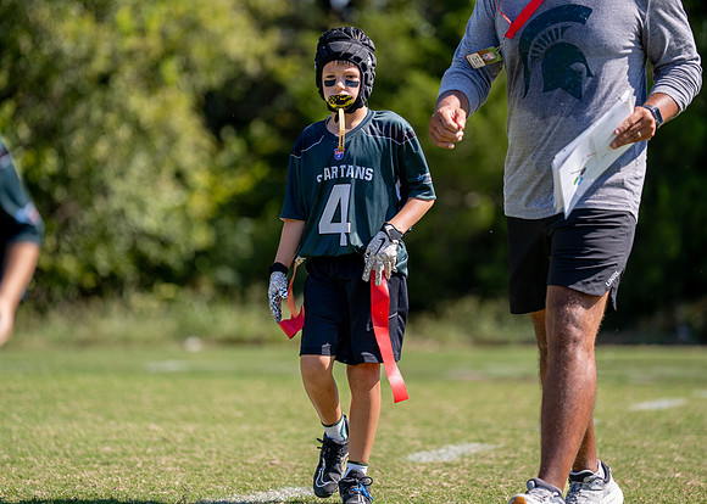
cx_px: 353
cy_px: 216
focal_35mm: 208
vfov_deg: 6.9
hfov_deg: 9.7
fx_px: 4170
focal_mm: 168
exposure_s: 1/2500
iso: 200
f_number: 2.8
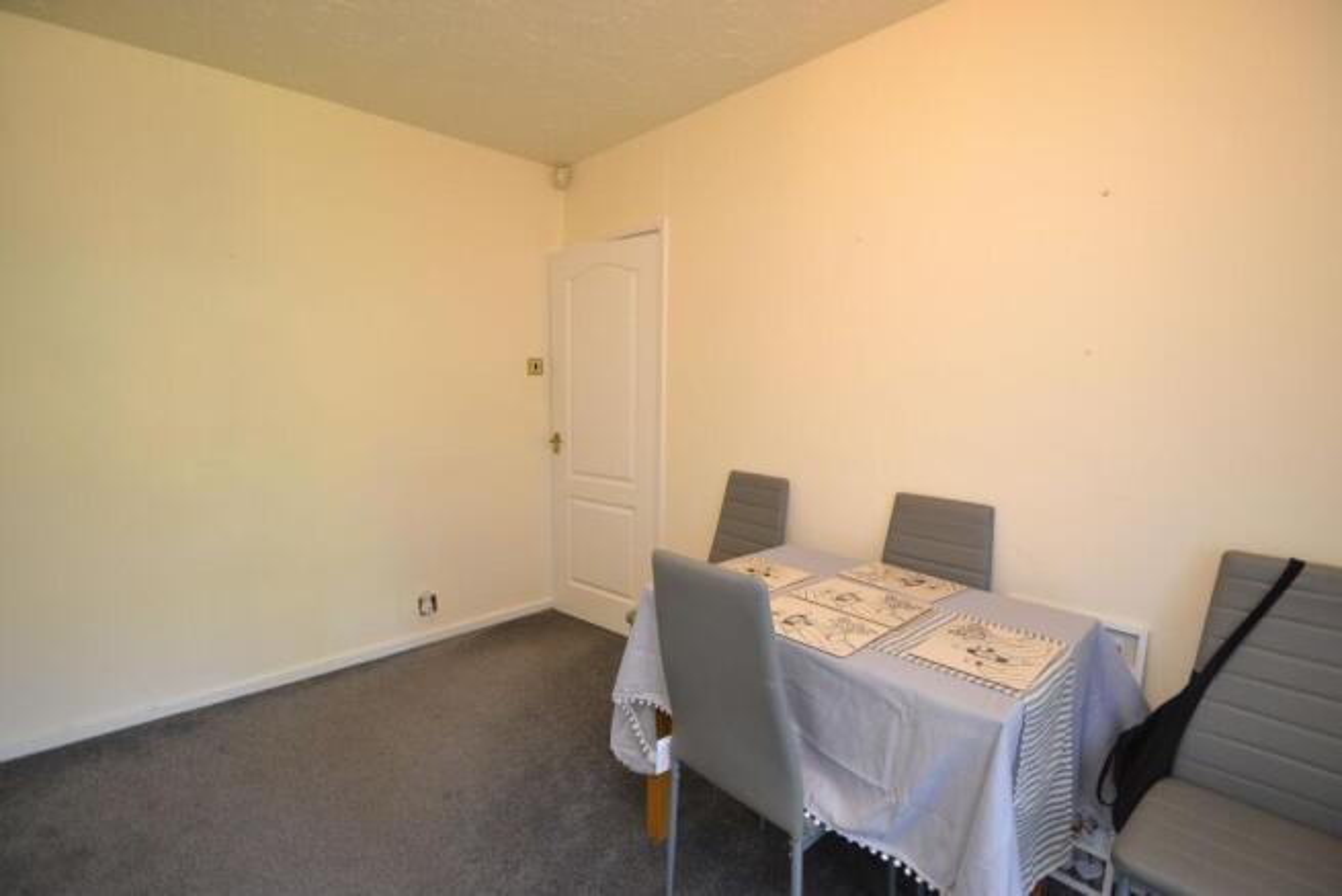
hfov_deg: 100.4
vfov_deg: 77.4
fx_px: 559
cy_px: 448
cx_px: 671
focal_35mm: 15
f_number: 3.5
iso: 900
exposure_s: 1/60
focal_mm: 10
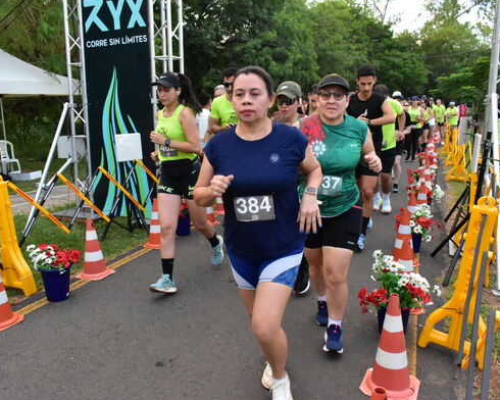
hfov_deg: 57.2
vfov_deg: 47.1
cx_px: 249
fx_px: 459
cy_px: 200
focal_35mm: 31
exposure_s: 1/250
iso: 5000
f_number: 9
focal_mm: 18
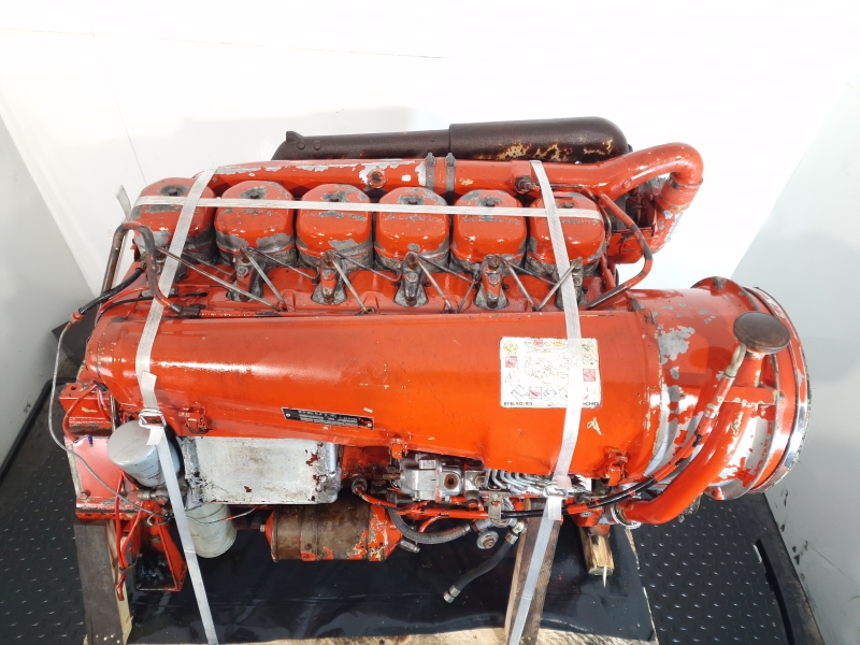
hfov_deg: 73.9
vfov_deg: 58.9
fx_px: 571
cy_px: 322
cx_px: 430
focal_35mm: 23
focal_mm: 6.4
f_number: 1.8
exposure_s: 1/50
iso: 160
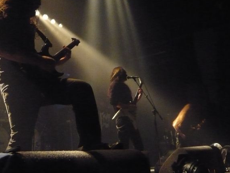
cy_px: 64
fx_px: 279
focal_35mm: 42
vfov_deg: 34.2
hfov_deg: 44.6
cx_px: 96
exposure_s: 1/40
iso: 800
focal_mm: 4.9
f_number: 2.9
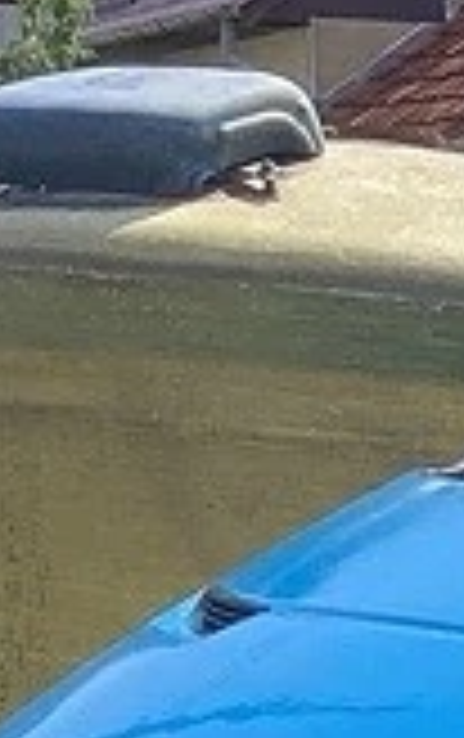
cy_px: 1012
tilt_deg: -11.1
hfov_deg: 5.7
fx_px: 4032
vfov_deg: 10.2
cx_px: 1802
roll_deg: -2.8
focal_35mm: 200
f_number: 2.4
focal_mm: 3.3
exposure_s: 1/578
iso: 25
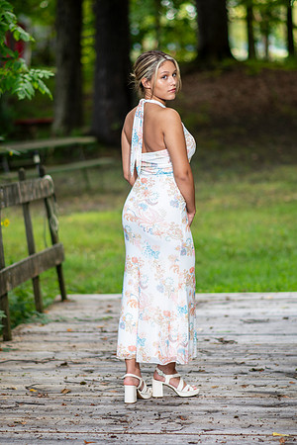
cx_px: 148
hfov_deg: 10.8
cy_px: 222
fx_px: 1572
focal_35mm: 127
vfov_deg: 16.1
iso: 100
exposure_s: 1/125
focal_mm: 85
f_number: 2
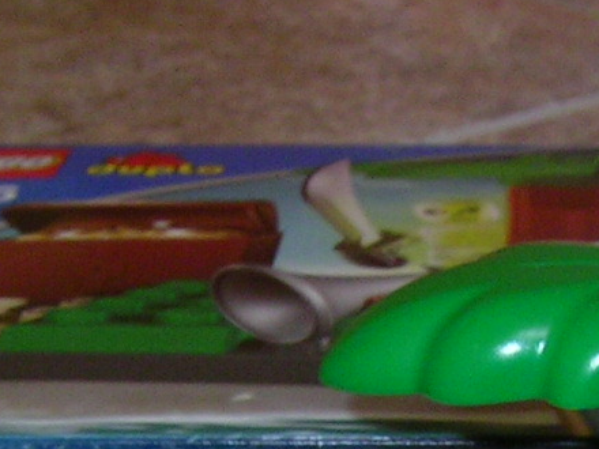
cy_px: 777
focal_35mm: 131
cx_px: 459
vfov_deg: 10.7
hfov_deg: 15.0
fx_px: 2267
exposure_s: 1/30
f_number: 4.8
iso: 100
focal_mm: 5.6
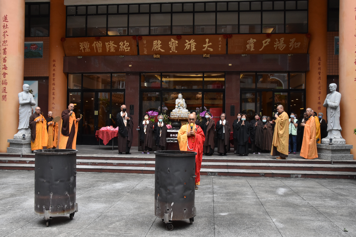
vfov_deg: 41.7
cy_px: 118
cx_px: 178
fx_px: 311
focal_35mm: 32
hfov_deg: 59.5
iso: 1600
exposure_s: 1/500
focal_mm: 21
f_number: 11
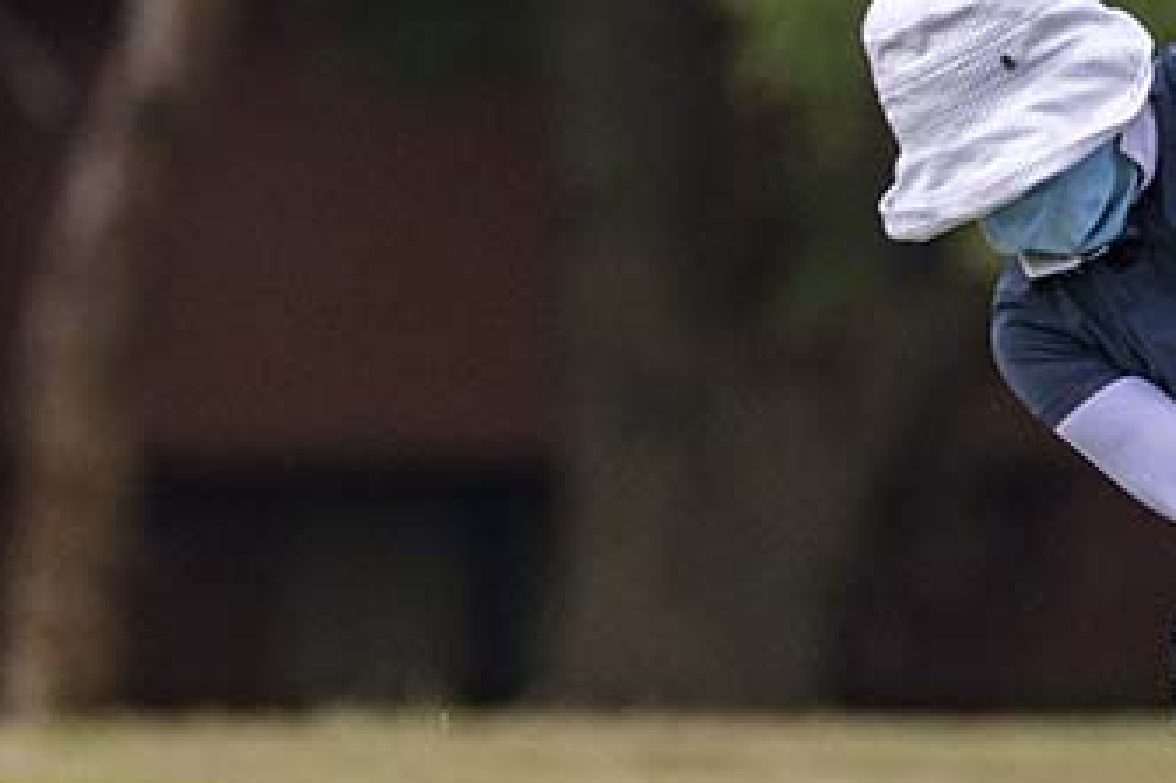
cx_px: 1071
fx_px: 60793
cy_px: 667
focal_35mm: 1862
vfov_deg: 0.7
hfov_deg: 1.1
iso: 400
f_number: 8
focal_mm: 650
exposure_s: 1/2000
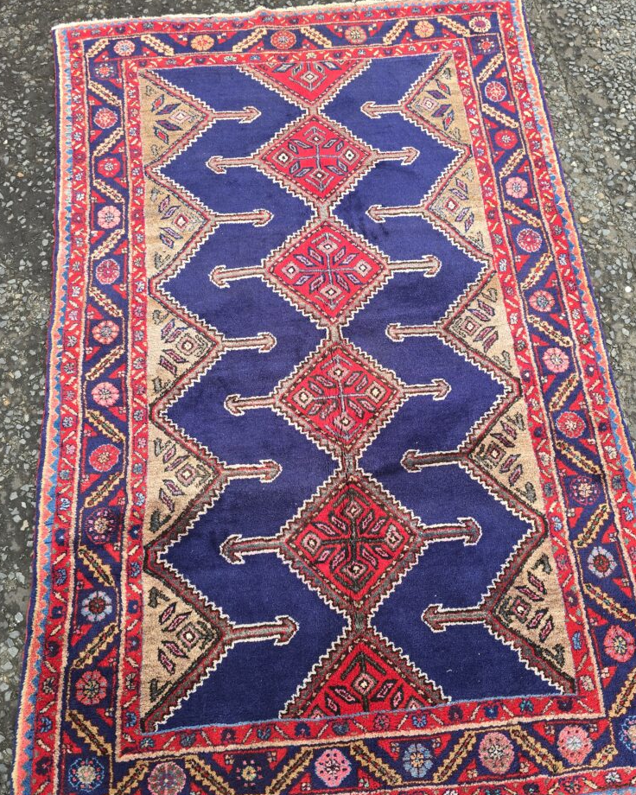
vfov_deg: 68.1
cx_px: 327
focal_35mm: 25
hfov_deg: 56.8
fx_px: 588
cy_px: 417
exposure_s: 1/180
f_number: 1.7
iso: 50
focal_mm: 6.3
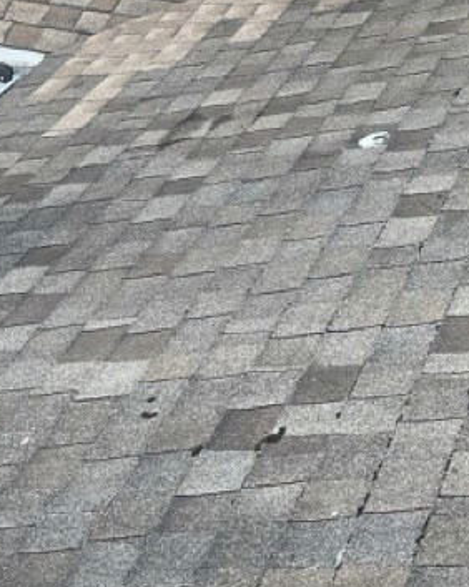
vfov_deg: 20.8
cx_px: 427
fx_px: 1598
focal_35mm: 92
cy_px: 208
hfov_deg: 16.5
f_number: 1.6
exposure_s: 1/121
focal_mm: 4.2
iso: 64
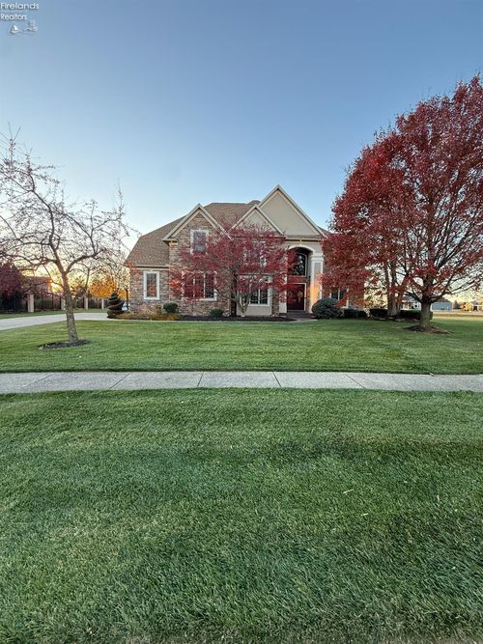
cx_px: 242
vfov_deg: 102.1
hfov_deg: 85.7
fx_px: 261
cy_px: 322
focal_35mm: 14
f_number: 2.2
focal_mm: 2.22
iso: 80
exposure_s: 1/99
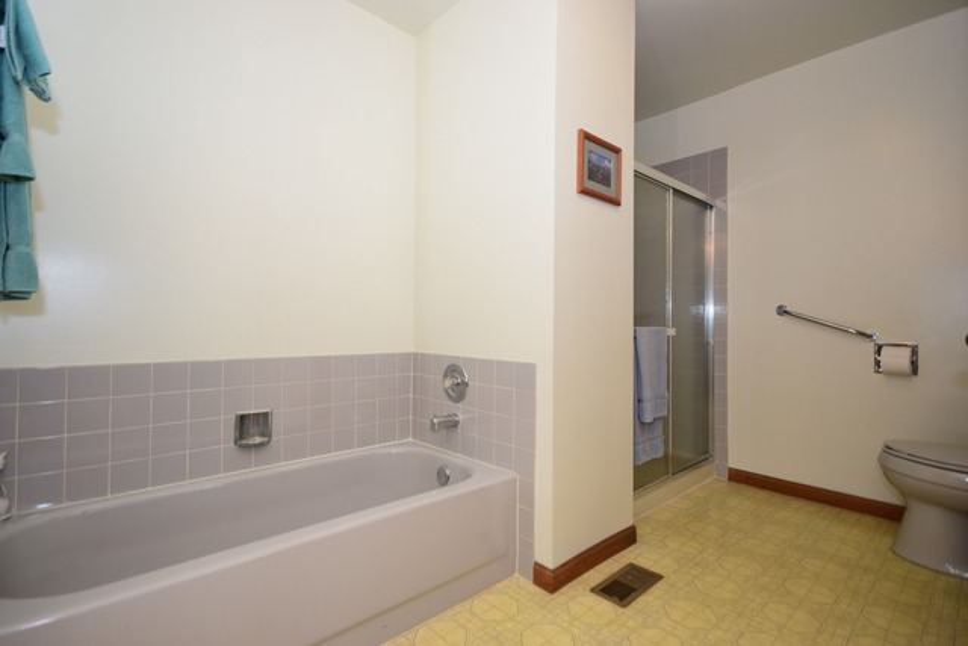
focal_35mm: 17
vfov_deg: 69.7
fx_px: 464
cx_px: 484
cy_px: 323
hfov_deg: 92.4
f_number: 6.3
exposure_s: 1/60
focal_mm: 11.5
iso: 500
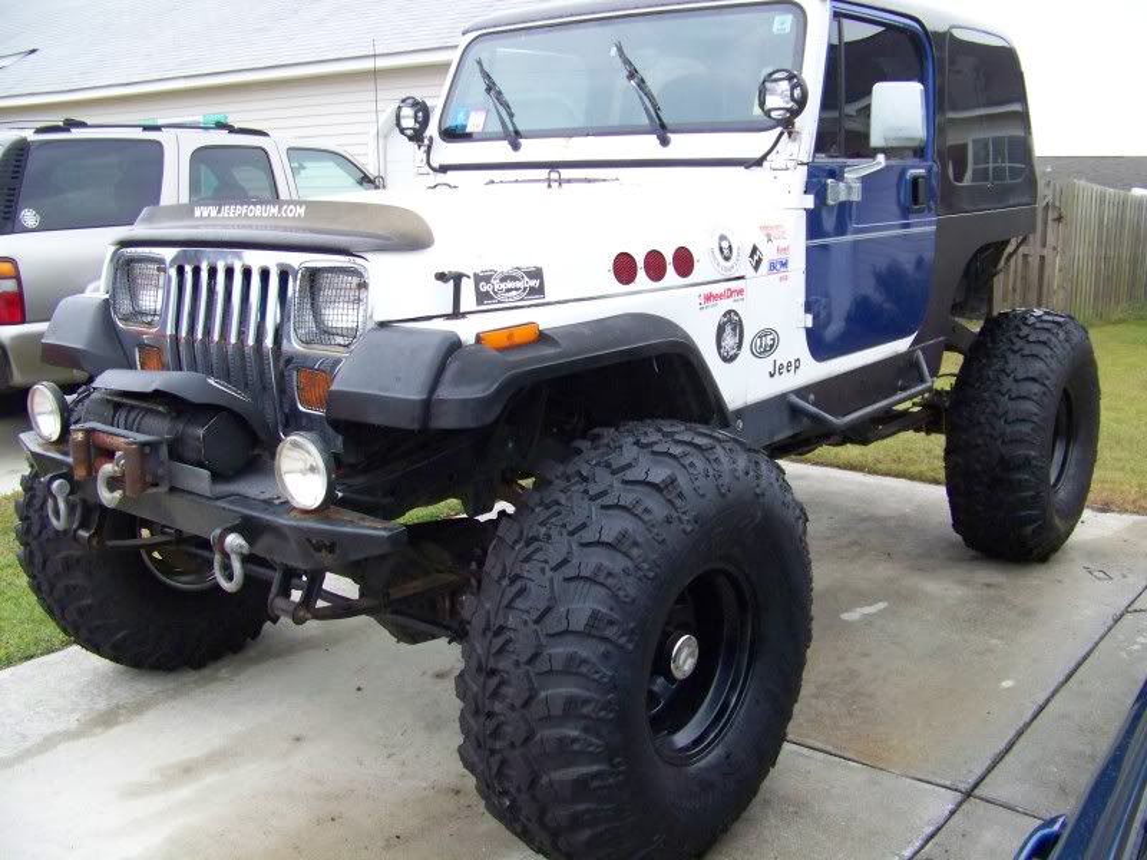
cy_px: 430
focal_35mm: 36
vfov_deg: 39.7
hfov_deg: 51.4
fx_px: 1193
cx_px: 574
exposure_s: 1/500
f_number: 2.8
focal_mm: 5.85
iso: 320
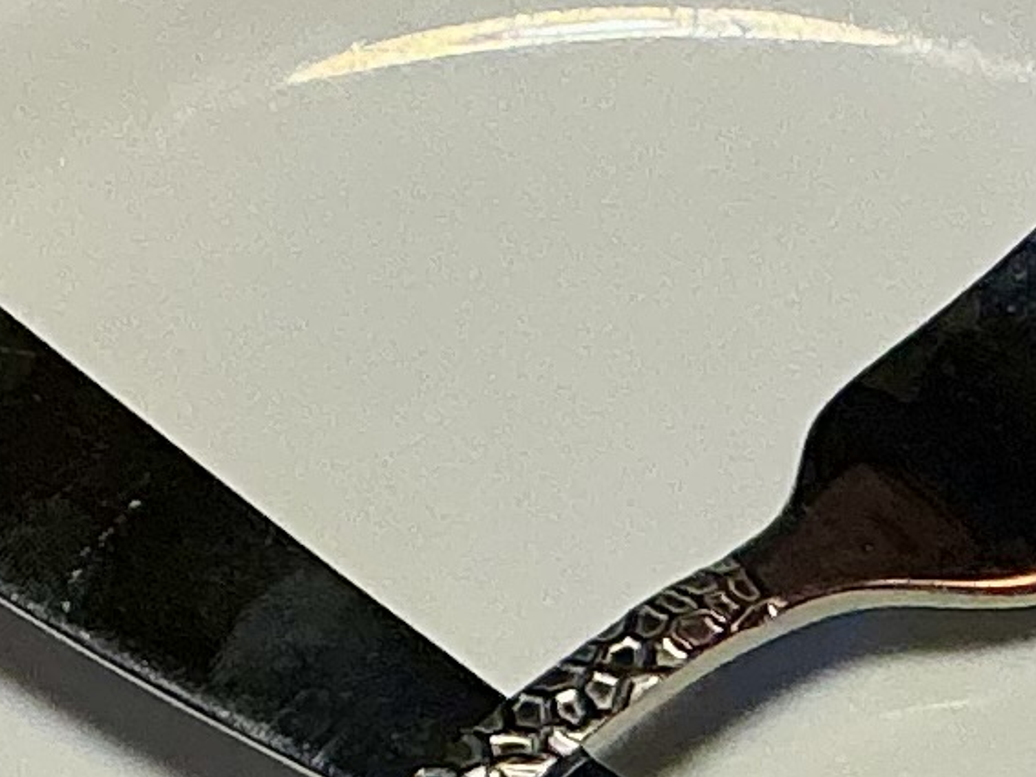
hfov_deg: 9.9
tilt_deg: -61.0
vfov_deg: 7.4
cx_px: 820
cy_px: 945
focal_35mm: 199
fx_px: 5954
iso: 64
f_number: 1.8
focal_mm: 3
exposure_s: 1/100
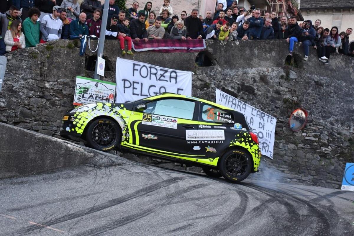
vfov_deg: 23.8
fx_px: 560
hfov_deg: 35.1
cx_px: 177
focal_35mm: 57
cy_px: 118
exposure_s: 1/1000
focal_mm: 38
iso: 1250
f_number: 5
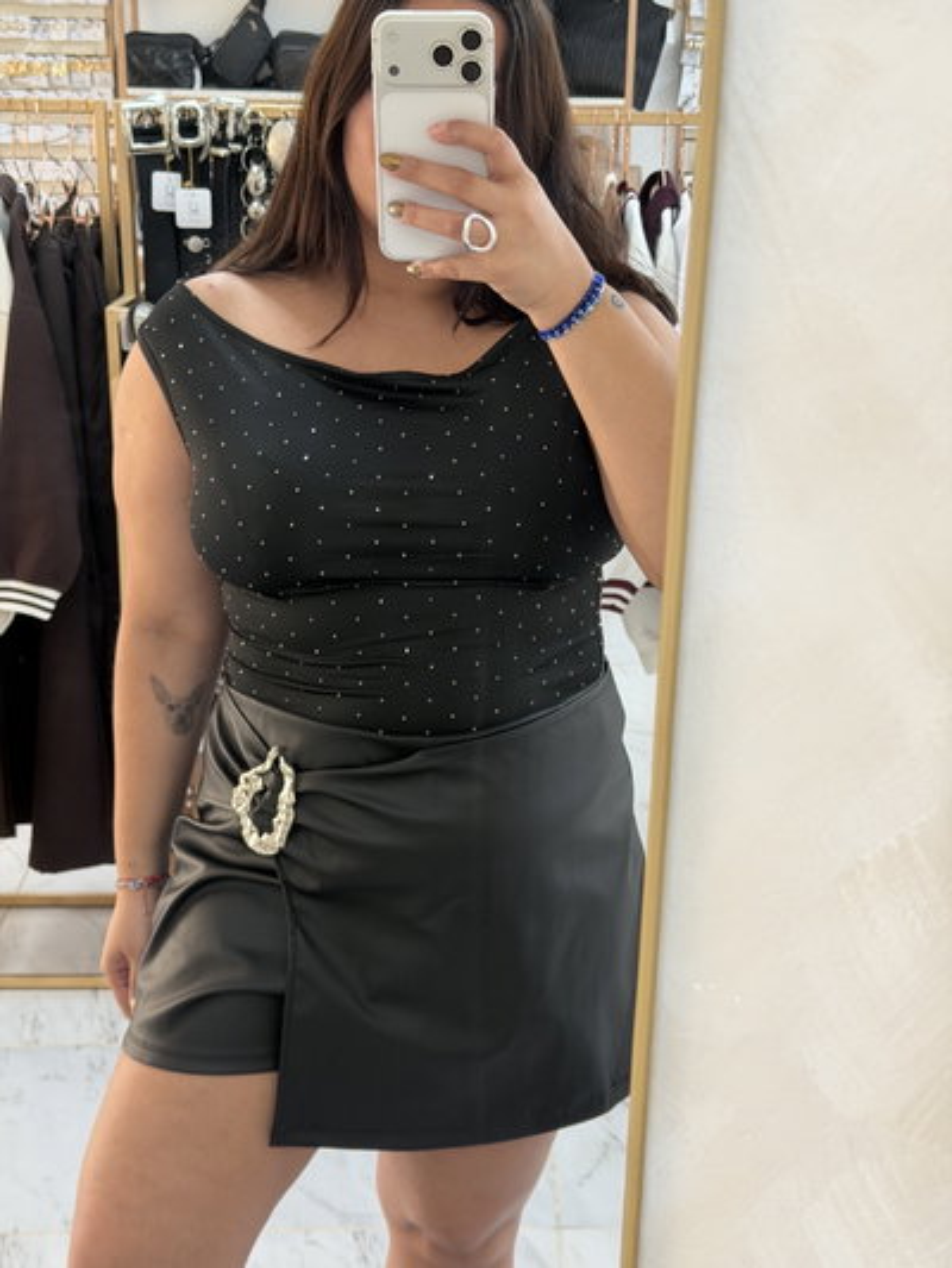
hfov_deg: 30.3
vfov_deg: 39.6
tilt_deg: -17.5
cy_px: 634
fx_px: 1759
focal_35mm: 48
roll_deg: -1.1
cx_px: 476
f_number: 1.78
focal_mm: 6.76
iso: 200
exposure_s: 1/50
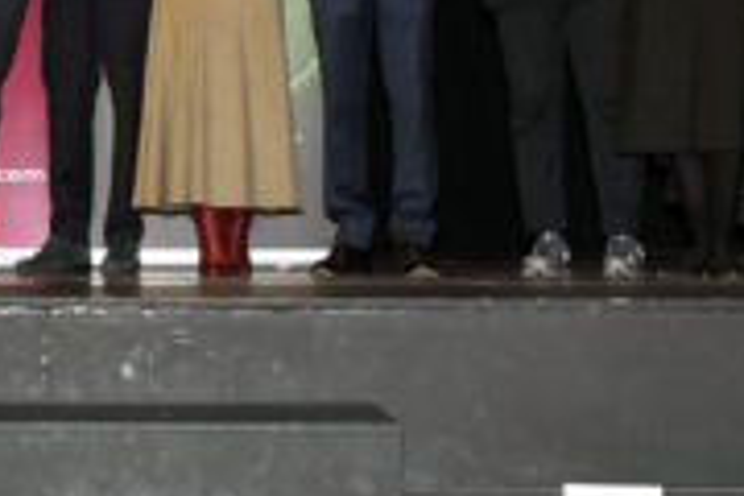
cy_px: -178
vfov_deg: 13.1
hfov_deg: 19.9
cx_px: 25
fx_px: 2067
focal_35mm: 100
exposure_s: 1/80
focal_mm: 20
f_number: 7.1
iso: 800
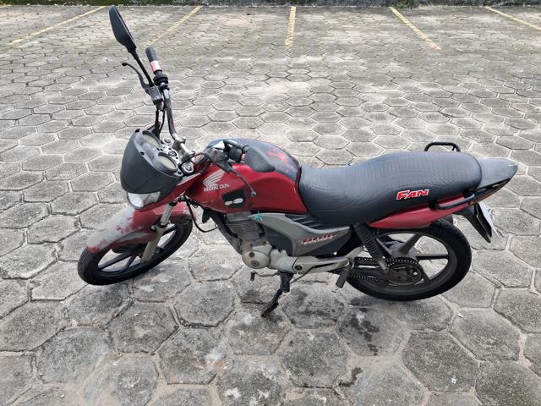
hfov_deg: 65.3
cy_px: 203
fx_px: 422
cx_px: 270
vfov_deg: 51.4
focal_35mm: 27
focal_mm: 4
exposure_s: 1/120
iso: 50
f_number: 1.8
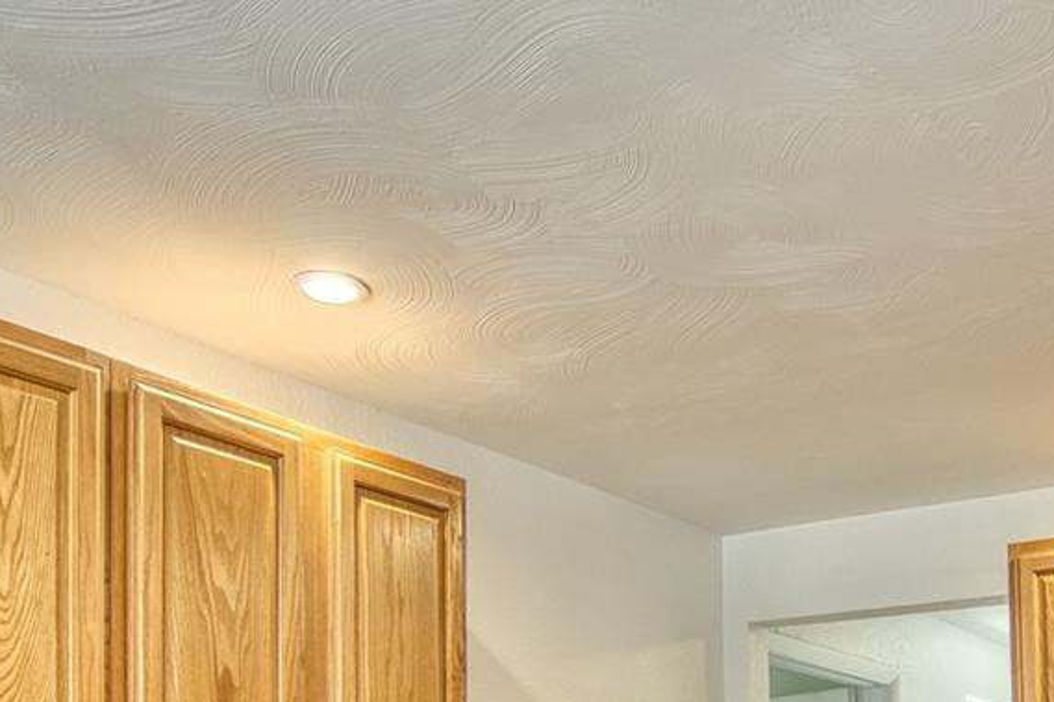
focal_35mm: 45
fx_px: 1317
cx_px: 754
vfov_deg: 26.2
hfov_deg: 42.6
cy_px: 869
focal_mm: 16
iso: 500
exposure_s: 1/30
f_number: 4
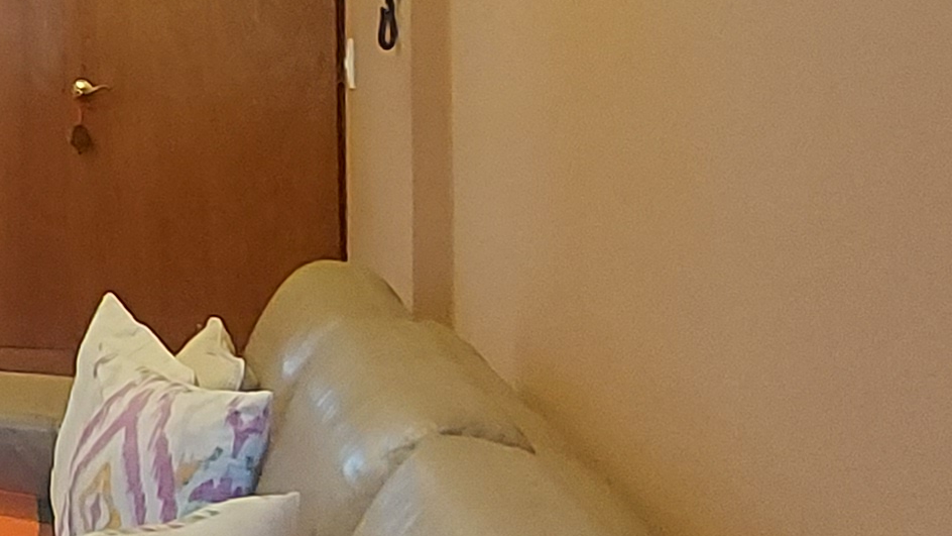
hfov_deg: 26.4
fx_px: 1515
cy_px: 37
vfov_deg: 19.6
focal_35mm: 60
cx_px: -436
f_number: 2.2
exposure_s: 1/24
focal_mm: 1.74
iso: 400
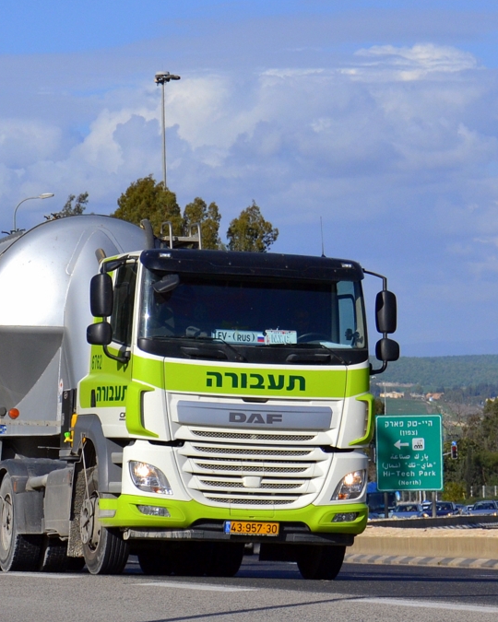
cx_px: 244
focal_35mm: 155
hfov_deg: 10.0
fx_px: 2856
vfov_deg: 12.4
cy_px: 319
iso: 320
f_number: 7.1
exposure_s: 1/2000
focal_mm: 62
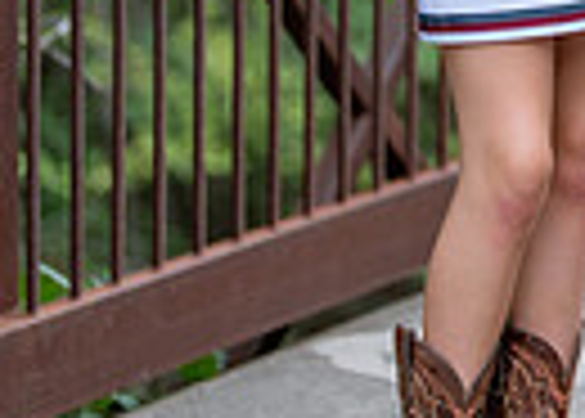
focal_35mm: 271
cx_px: 1095
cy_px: -276
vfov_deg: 5.3
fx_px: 4505
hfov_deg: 7.2
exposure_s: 1/1250
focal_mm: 50
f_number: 1.2
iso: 100
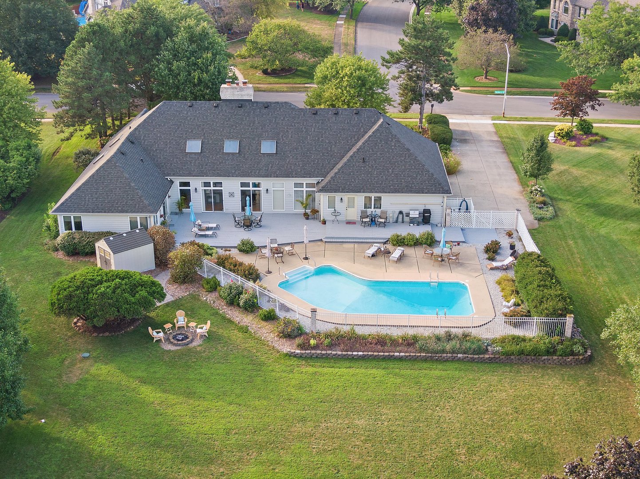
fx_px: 869
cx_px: 320
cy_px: 240
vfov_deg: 30.9
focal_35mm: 47
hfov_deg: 40.5
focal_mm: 8.42
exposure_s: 1/100
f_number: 3.8
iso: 100
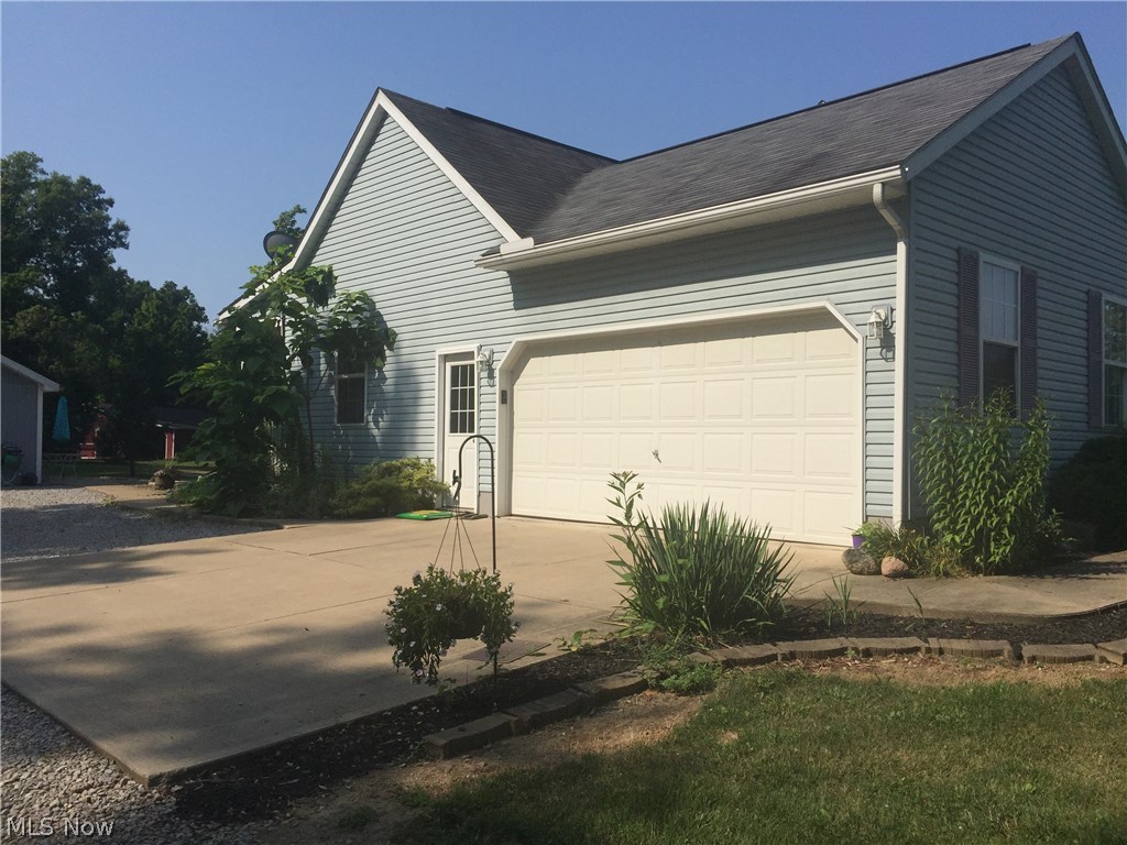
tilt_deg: +0.8
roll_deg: -2.1
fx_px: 944
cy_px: 422
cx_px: 564
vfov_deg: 48.2
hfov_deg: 61.7
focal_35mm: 29
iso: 32
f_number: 2.2
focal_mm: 4.15
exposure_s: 1/5650
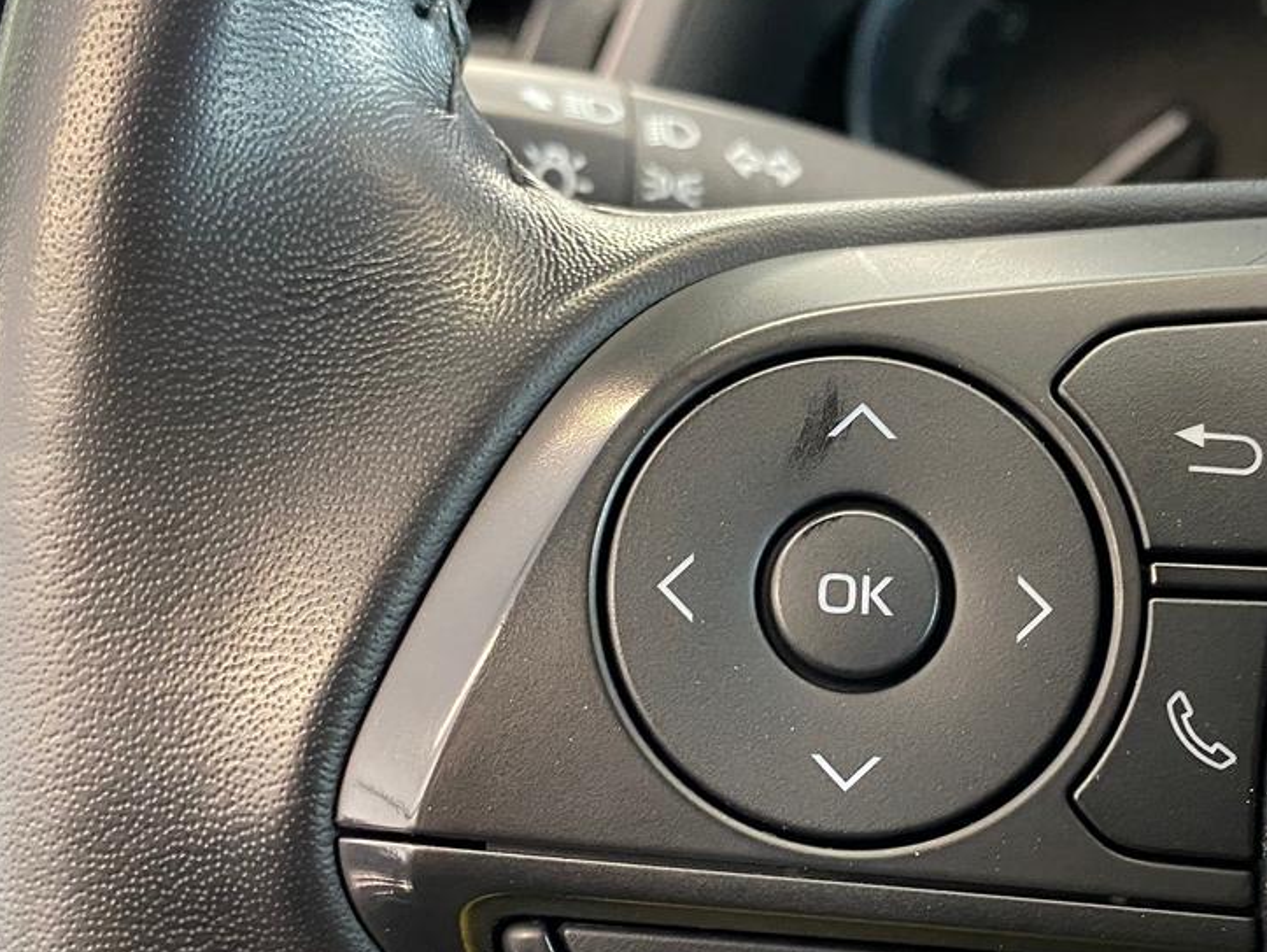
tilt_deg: -21.6
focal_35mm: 46
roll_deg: -0.6
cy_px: 650
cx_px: 888
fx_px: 1685
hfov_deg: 40.5
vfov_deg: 31.2
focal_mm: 4.25
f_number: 1.8
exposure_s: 1/30
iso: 500
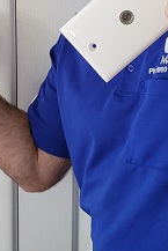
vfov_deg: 24.1
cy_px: 51
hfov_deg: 16.4
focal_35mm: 83
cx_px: 41
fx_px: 580
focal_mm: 5.4
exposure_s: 1/33
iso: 640
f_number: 1.8
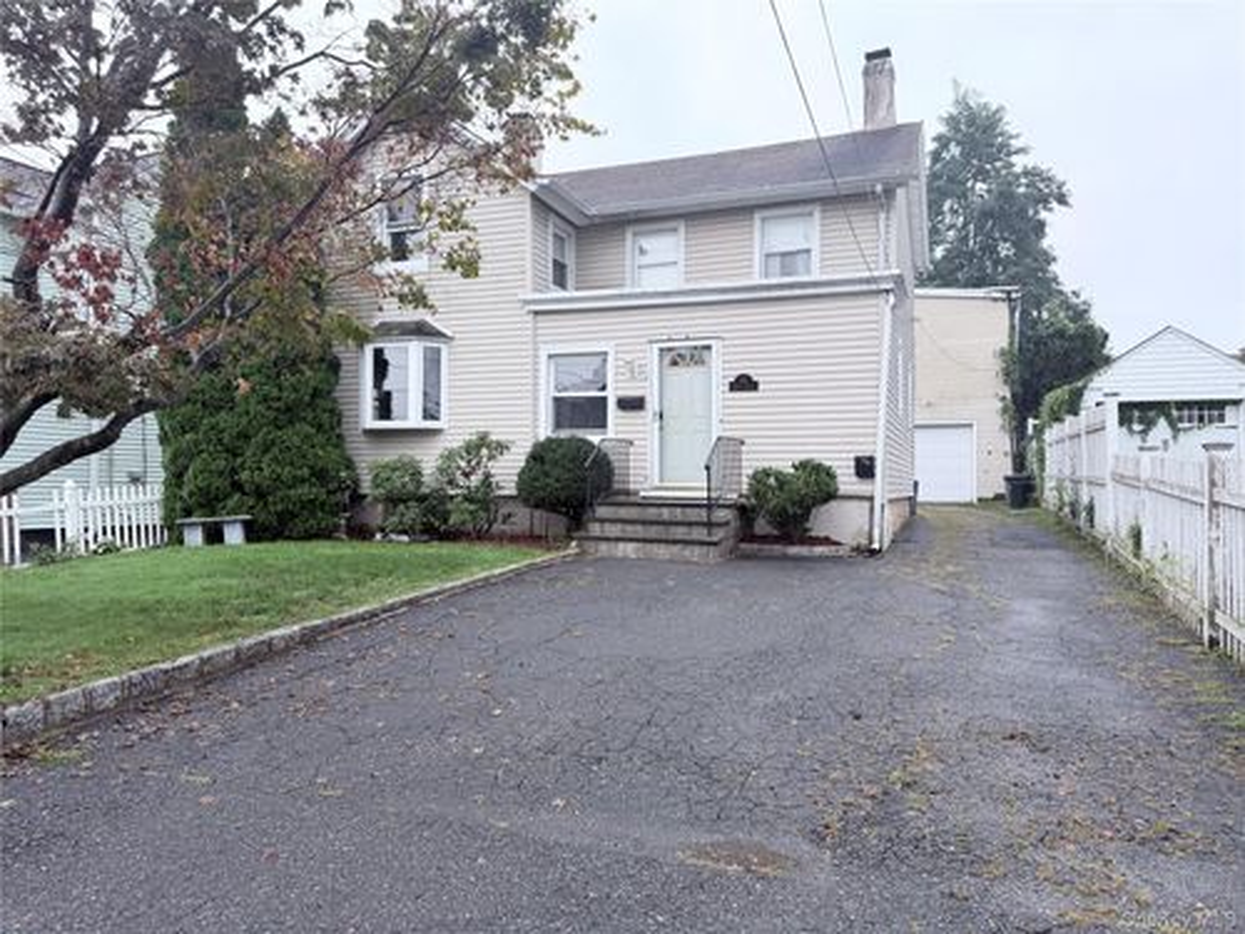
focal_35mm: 24
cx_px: 622
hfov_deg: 71.6
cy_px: 467
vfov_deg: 56.8
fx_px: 863
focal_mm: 6.76
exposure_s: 1/858
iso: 100
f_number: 1.78
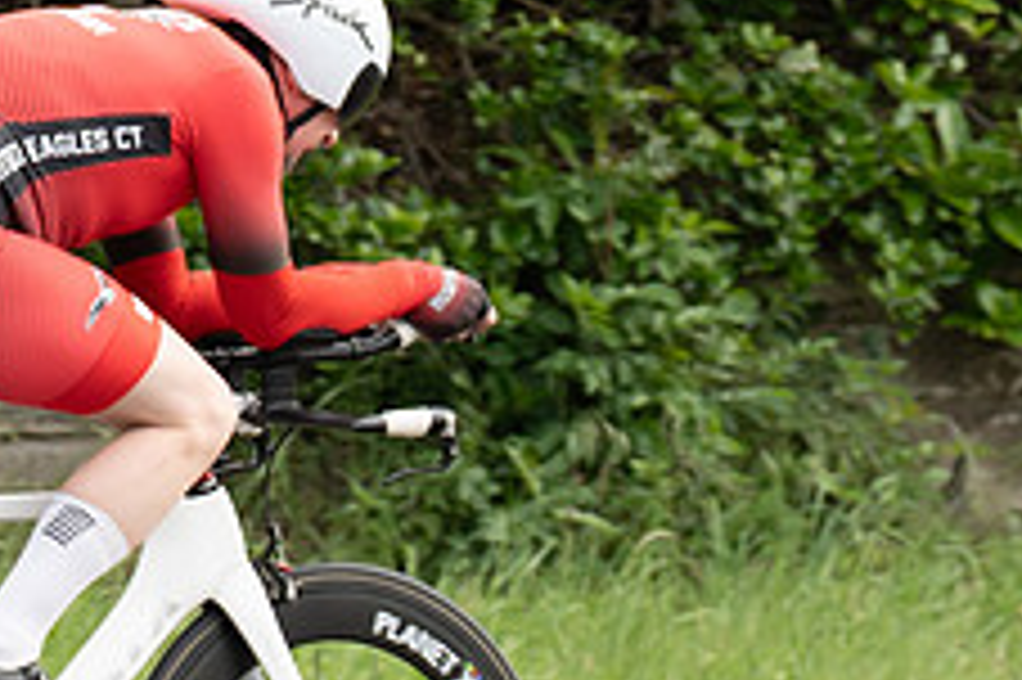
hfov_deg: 3.3
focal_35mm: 628
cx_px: -1143
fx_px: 17815
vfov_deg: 2.2
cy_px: 661
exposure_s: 1/1000
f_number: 4
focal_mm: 106
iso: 400
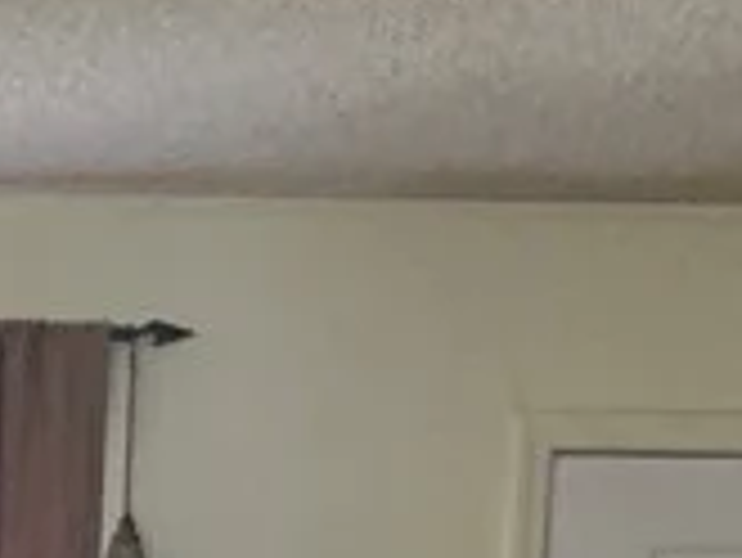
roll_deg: -1.3
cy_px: 1377
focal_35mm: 161
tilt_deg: -9.8
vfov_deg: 8.4
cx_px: -436
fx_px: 3454
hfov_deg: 11.6
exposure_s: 1/60
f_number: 1.8
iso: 320
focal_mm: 4.25
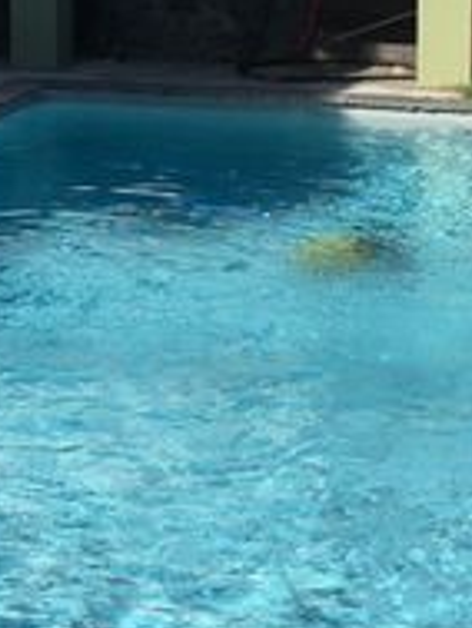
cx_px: 96
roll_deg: -0.4
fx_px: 1671
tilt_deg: -1.9
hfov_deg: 16.0
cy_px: -66
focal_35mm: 92
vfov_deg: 20.3
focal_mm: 4.15
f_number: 2.2
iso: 25
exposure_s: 1/1508
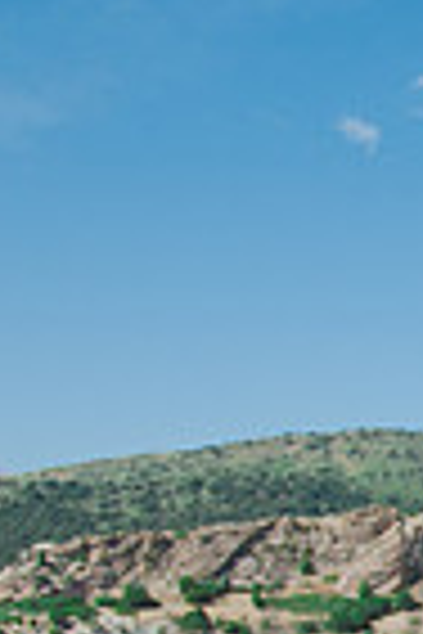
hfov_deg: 10.0
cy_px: 674
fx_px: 1745
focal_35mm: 99
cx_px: 1292
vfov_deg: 19.8
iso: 200
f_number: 4.5
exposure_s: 1/800
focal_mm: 24
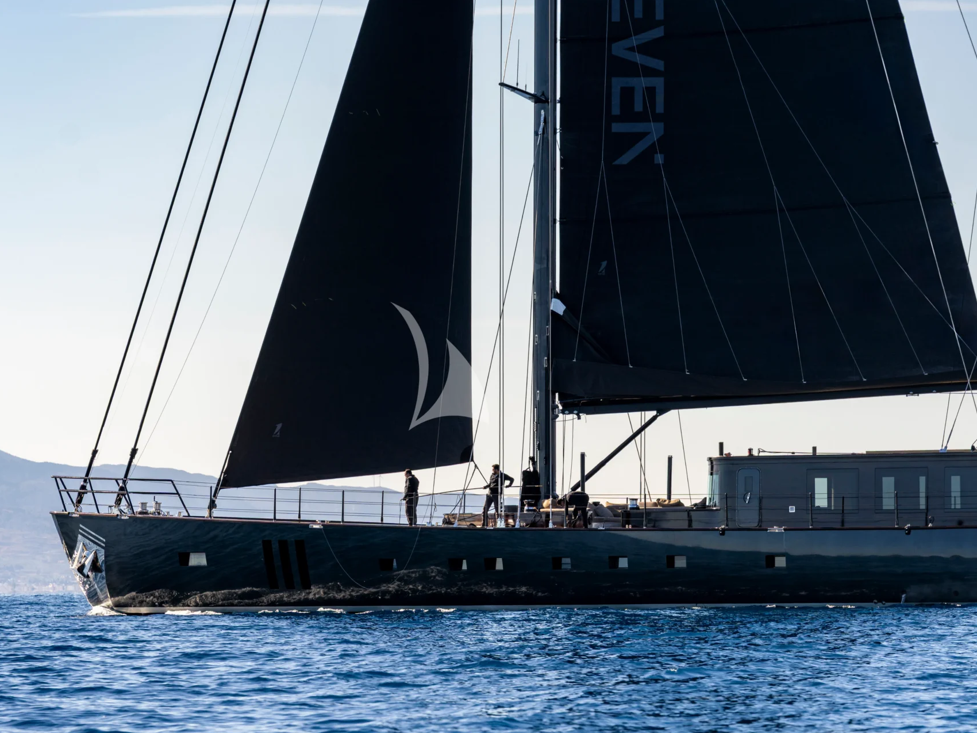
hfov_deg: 9.2
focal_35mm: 215
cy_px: 366
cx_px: 440
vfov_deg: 6.9
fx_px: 6068
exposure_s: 1/250
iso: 125
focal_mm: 132
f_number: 7.1
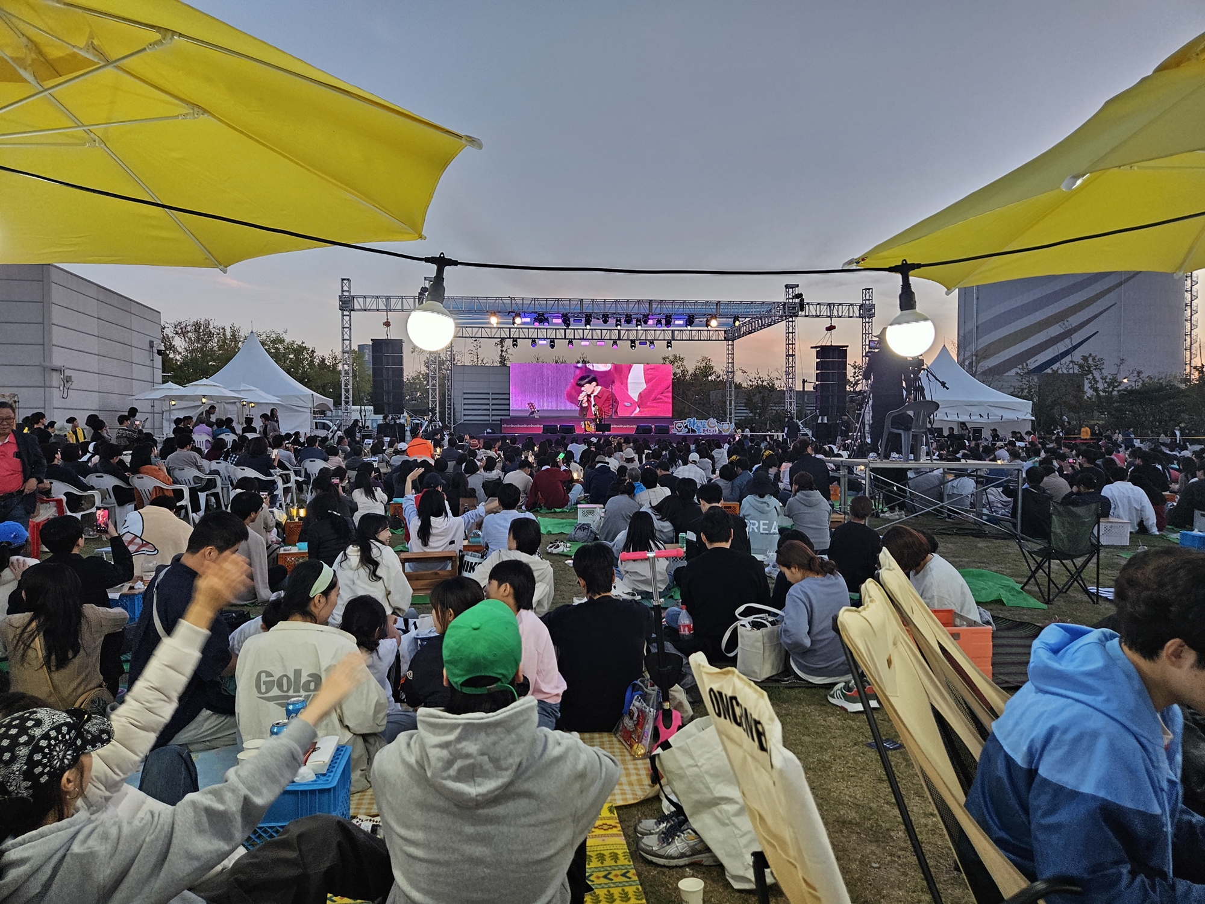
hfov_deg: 73.9
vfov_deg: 58.9
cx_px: 602
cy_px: 452
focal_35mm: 23
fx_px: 801
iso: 50
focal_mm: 5.4
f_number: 1.8
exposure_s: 1/59
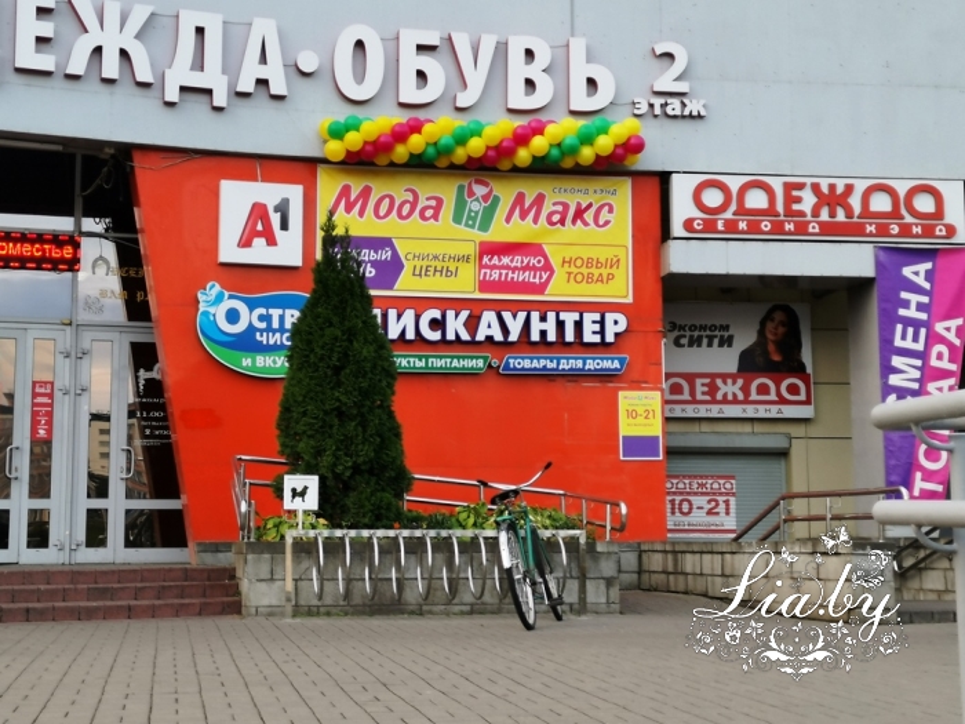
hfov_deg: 36.2
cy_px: 362
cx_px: 482
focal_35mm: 53
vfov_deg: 27.5
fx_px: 1477
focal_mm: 5.58
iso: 50
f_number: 1.8
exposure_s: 1/125
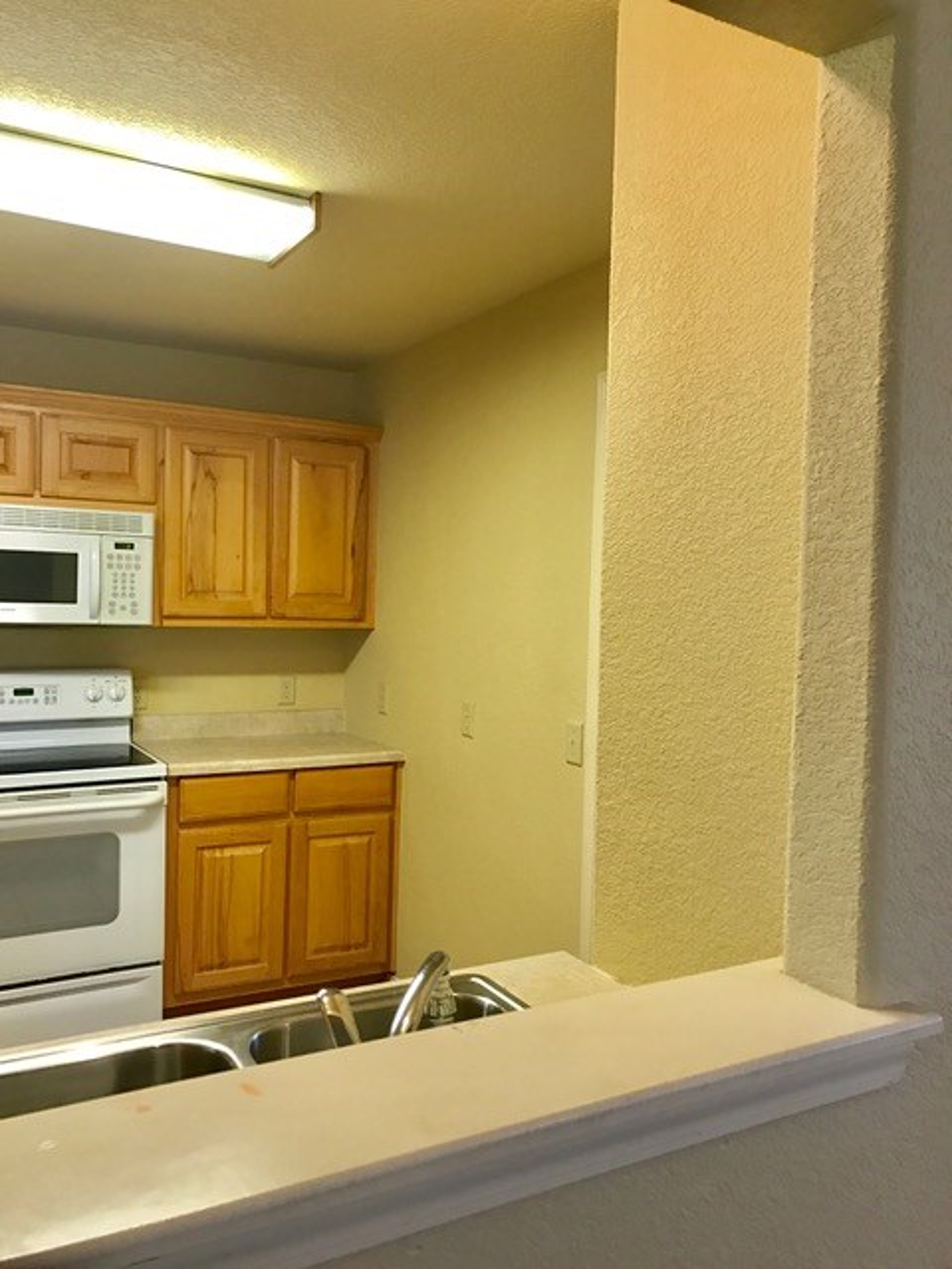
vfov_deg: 63.4
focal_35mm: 28
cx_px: 476
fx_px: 1027
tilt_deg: -0.9
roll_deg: -1.6
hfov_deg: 49.7
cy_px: 634
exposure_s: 1/30
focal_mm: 3.99
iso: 40
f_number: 1.8
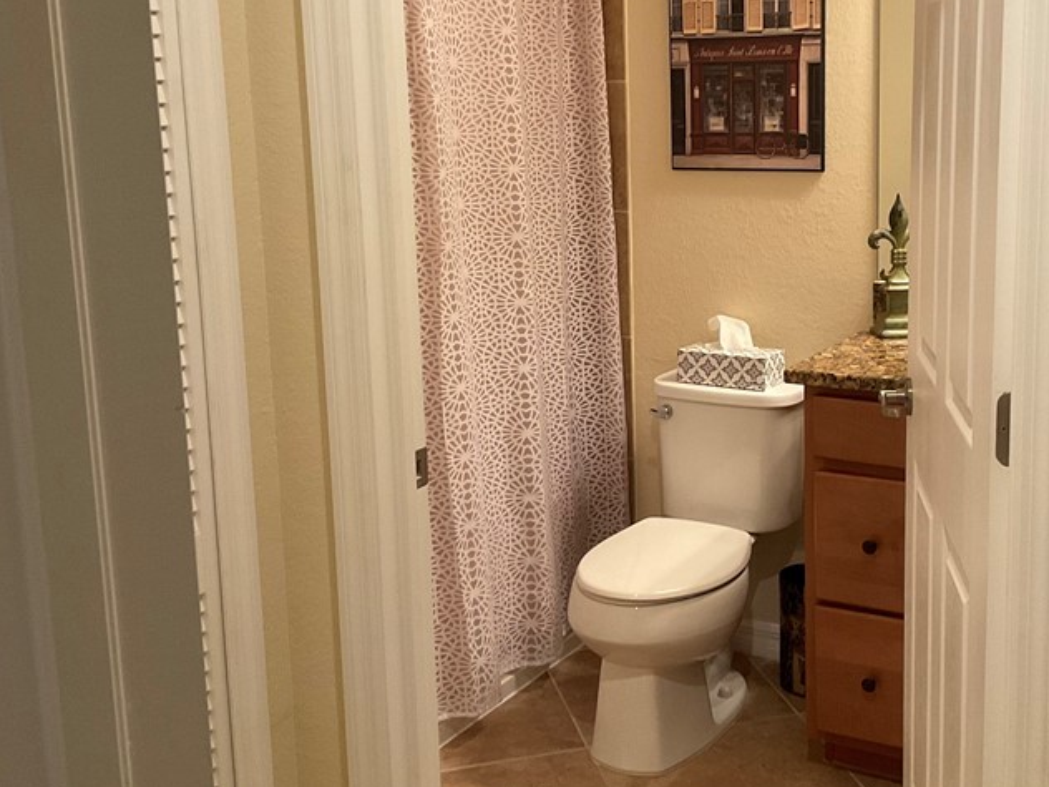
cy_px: 330
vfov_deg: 30.8
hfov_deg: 40.2
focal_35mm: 47
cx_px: 651
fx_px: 1424
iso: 160
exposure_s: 1/60
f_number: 1.8
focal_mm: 3
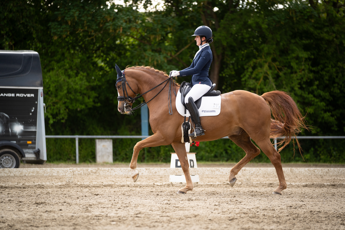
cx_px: 172
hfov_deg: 12.7
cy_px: 115
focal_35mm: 162
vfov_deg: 8.5
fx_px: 1552
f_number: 2.8
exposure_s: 1/1600
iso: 500
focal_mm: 162
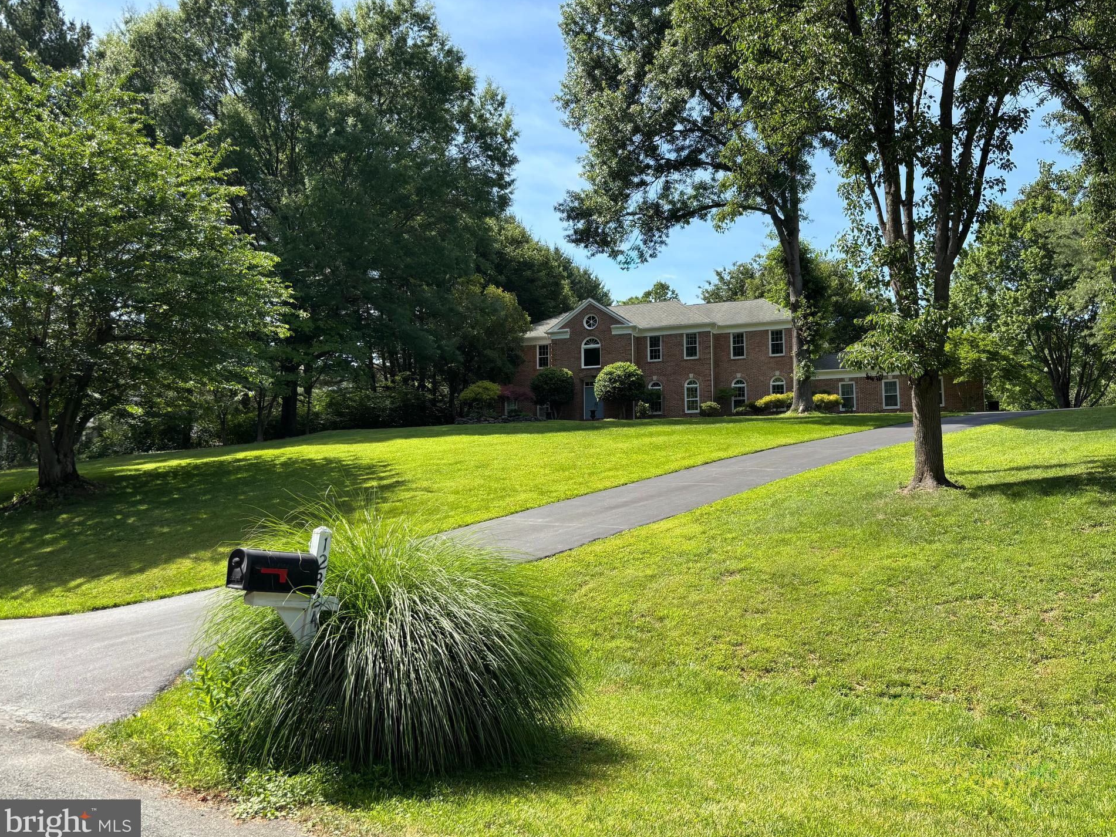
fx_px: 903
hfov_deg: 63.4
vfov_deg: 49.7
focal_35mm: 28
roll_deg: +0.3
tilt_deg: +5.6
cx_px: 595
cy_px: 397
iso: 50
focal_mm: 5.96
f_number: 1.6
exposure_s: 1/1263
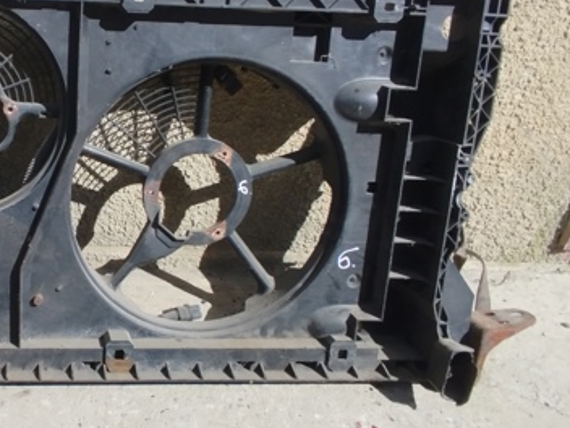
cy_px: 212
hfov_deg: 43.7
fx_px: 659
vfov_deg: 36.0
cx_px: 86
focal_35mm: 40
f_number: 2.2
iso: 50
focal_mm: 1.65
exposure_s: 1/1381
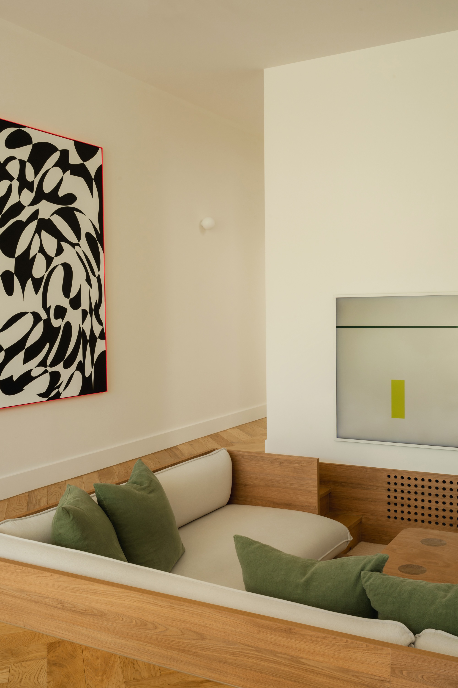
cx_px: 229
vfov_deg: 53.1
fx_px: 687
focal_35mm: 36
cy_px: 344
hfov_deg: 36.9
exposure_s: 1/8
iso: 250
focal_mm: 36
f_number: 13
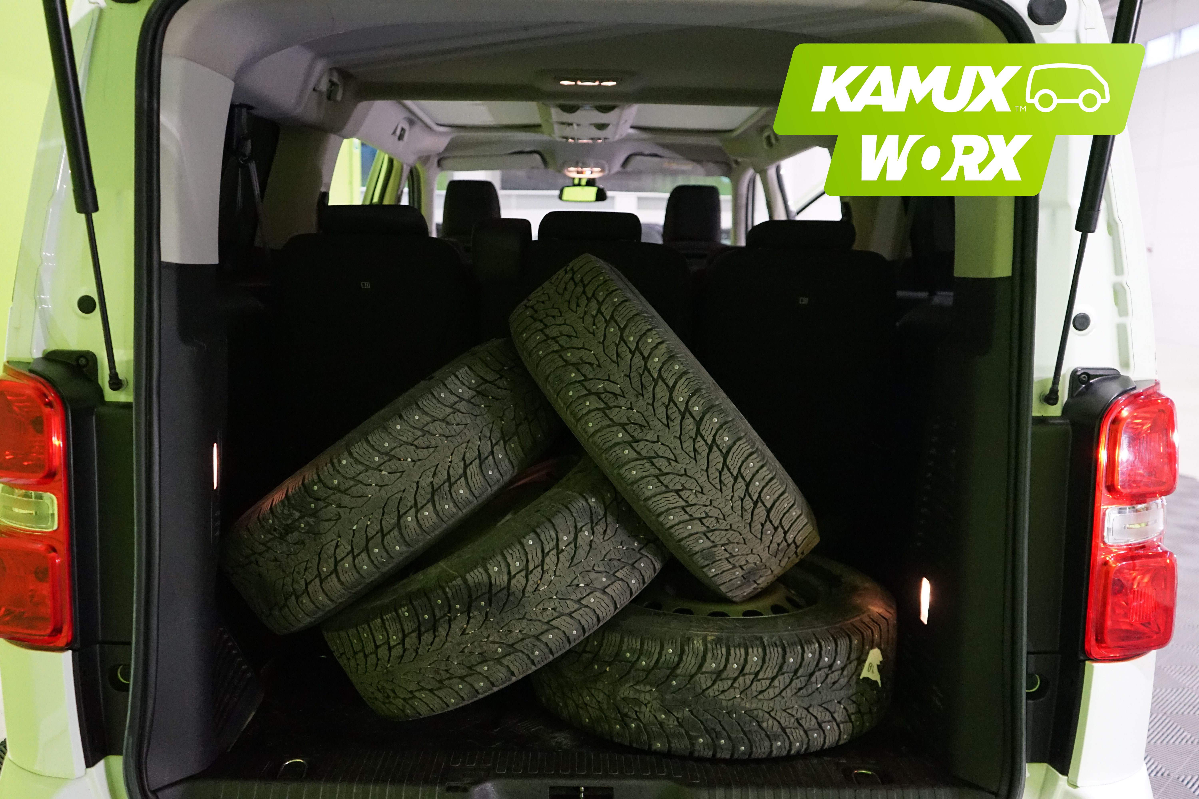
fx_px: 1066
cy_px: 400
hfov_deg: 58.7
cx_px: 600
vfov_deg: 41.1
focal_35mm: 32
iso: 5000
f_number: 4
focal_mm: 32
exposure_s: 1/160
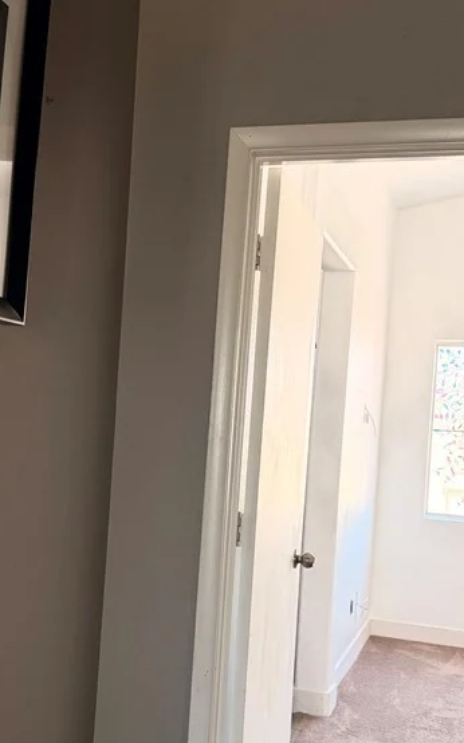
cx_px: 156
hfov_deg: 27.2
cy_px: 429
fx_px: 951
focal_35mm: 47
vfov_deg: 42.5
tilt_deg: -1.5
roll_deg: -3.7
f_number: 1.78
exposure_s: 1/146
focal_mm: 6.76
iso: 200
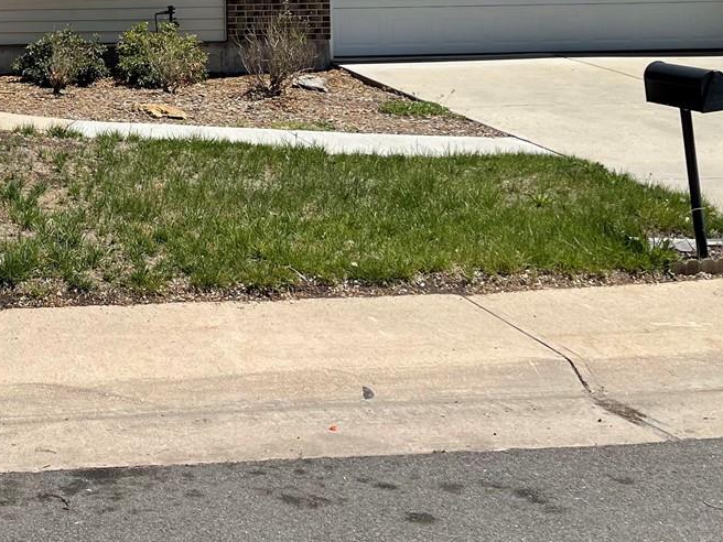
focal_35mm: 61
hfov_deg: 29.7
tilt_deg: -1.0
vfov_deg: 22.8
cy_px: -31
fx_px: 1274
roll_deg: +0.5
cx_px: 8
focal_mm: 5.1
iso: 32
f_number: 1.6
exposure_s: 1/3788
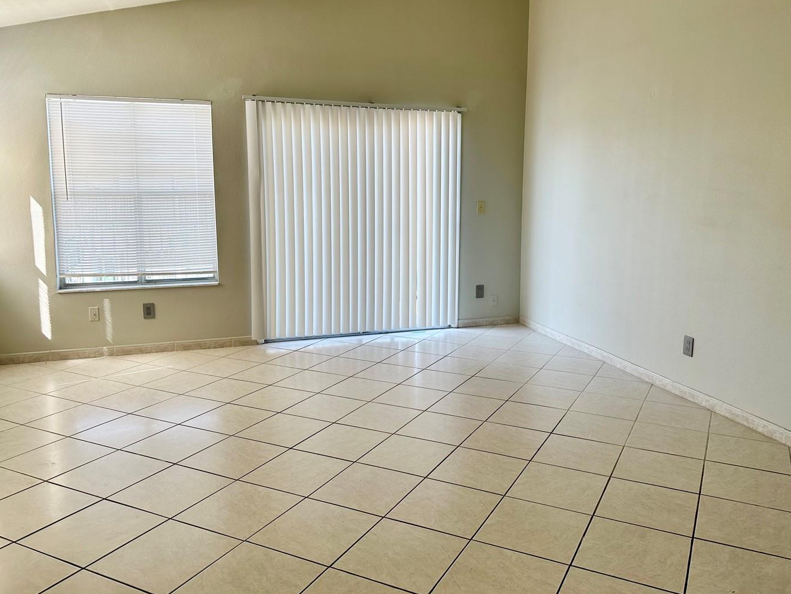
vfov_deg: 49.7
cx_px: 440
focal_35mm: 28
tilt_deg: -7.5
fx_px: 640
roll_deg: -0.4
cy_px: 261
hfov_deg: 63.3
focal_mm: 6.86
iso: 80
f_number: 1.78
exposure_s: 1/317
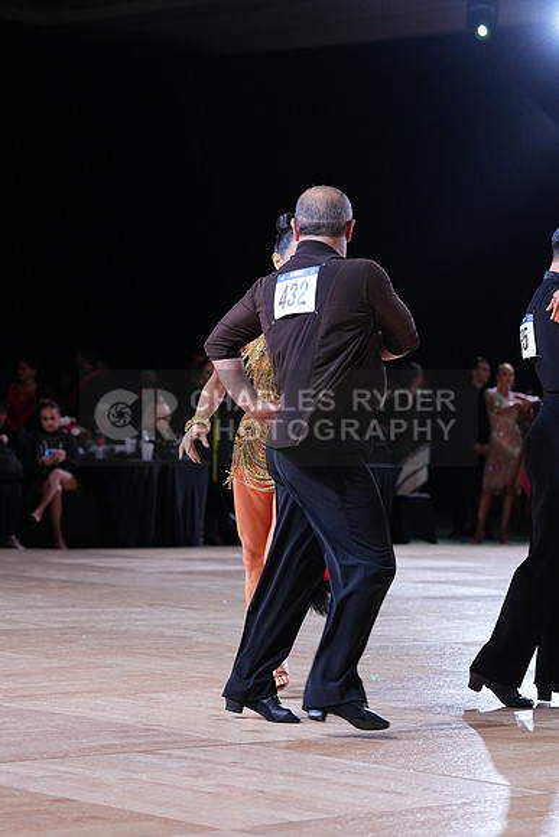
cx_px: 280
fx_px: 2304
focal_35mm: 99
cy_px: 418
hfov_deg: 13.8
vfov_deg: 20.6
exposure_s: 1/500
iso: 2000
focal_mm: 99
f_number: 4
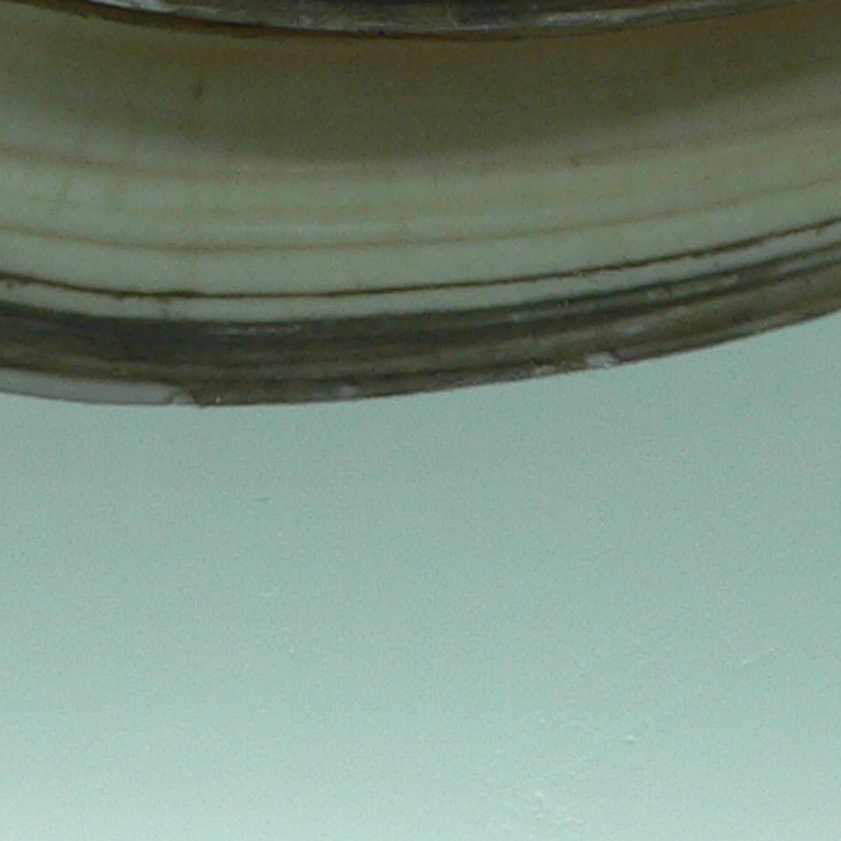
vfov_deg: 13.3
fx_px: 3463
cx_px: 459
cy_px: -274
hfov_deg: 13.8
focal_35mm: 126
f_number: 2.8
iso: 80
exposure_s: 1/80
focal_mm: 4.6
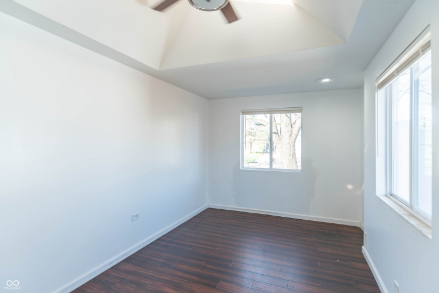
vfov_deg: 67.4
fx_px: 220
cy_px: 146
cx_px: 220
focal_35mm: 18
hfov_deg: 90.0
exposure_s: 1/50
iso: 80
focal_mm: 18
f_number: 4.5
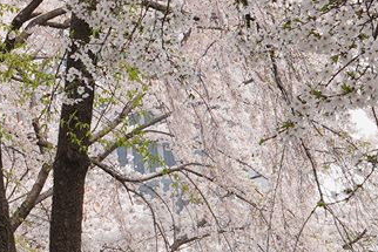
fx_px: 1565
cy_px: 234
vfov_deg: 9.2
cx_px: -309
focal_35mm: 149
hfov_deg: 12.5
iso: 100
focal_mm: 24
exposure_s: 1/100
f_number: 10
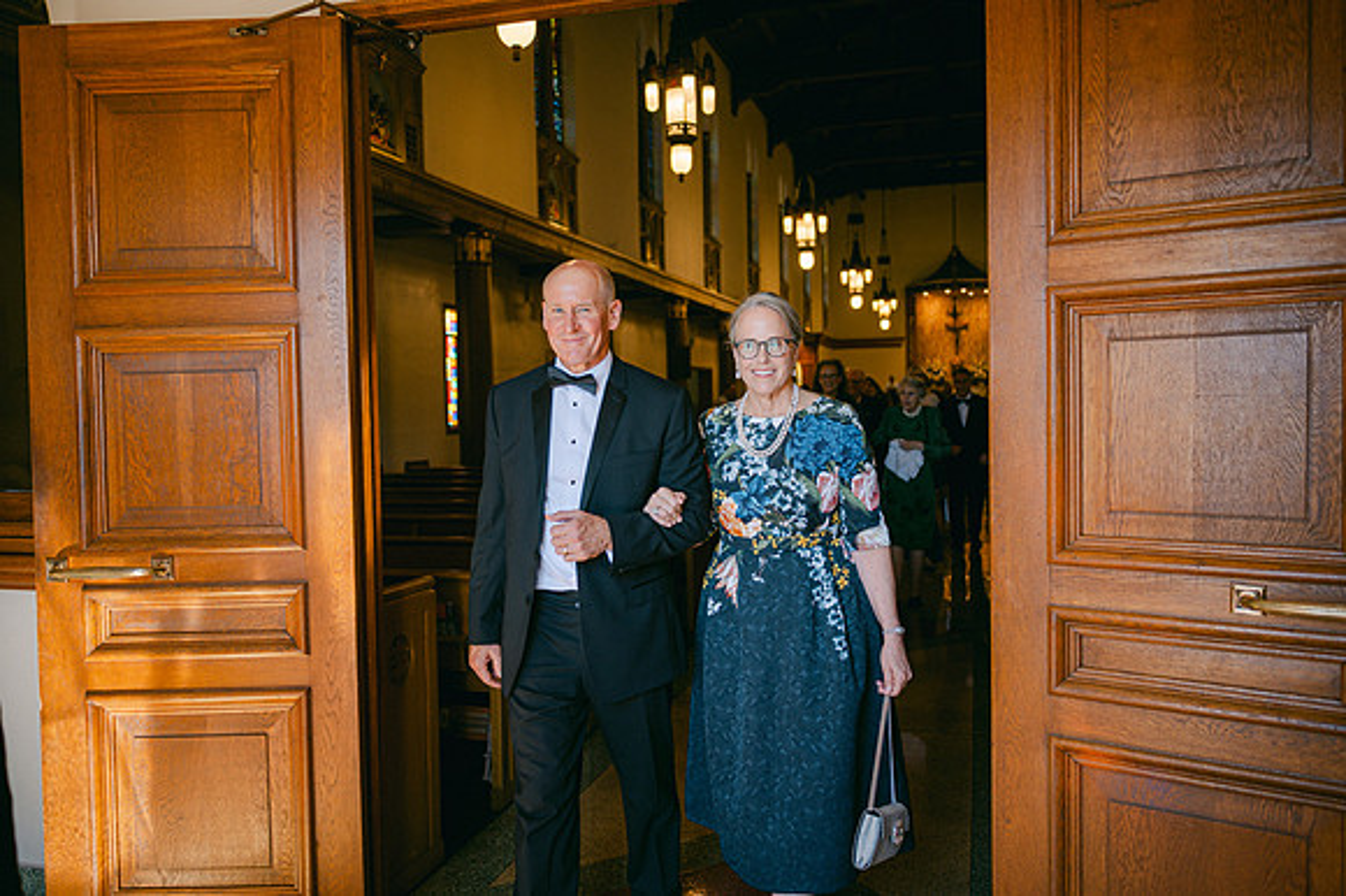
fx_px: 1046
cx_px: 673
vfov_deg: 46.4
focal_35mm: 28
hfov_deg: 65.5
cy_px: 448
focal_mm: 28
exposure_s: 1/200
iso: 125
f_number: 2.8
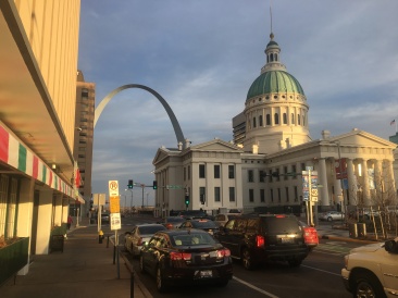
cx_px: 199
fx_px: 333
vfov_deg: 48.2
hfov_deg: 61.7
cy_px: 149
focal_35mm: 29
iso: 25
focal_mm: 4.15
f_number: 2.2
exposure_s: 1/506
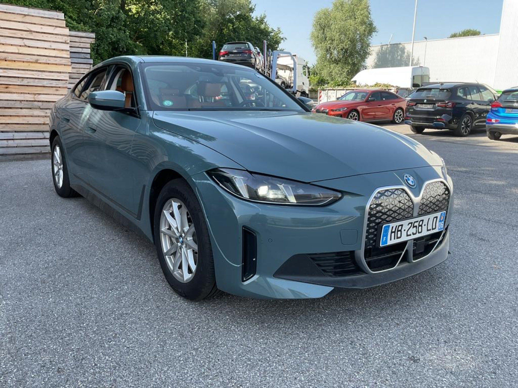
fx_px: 434
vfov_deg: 48.2
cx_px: 259
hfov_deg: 61.7
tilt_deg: -12.9
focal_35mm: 29
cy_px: 194
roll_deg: -2.3
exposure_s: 1/273
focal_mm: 3
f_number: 1.8
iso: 16
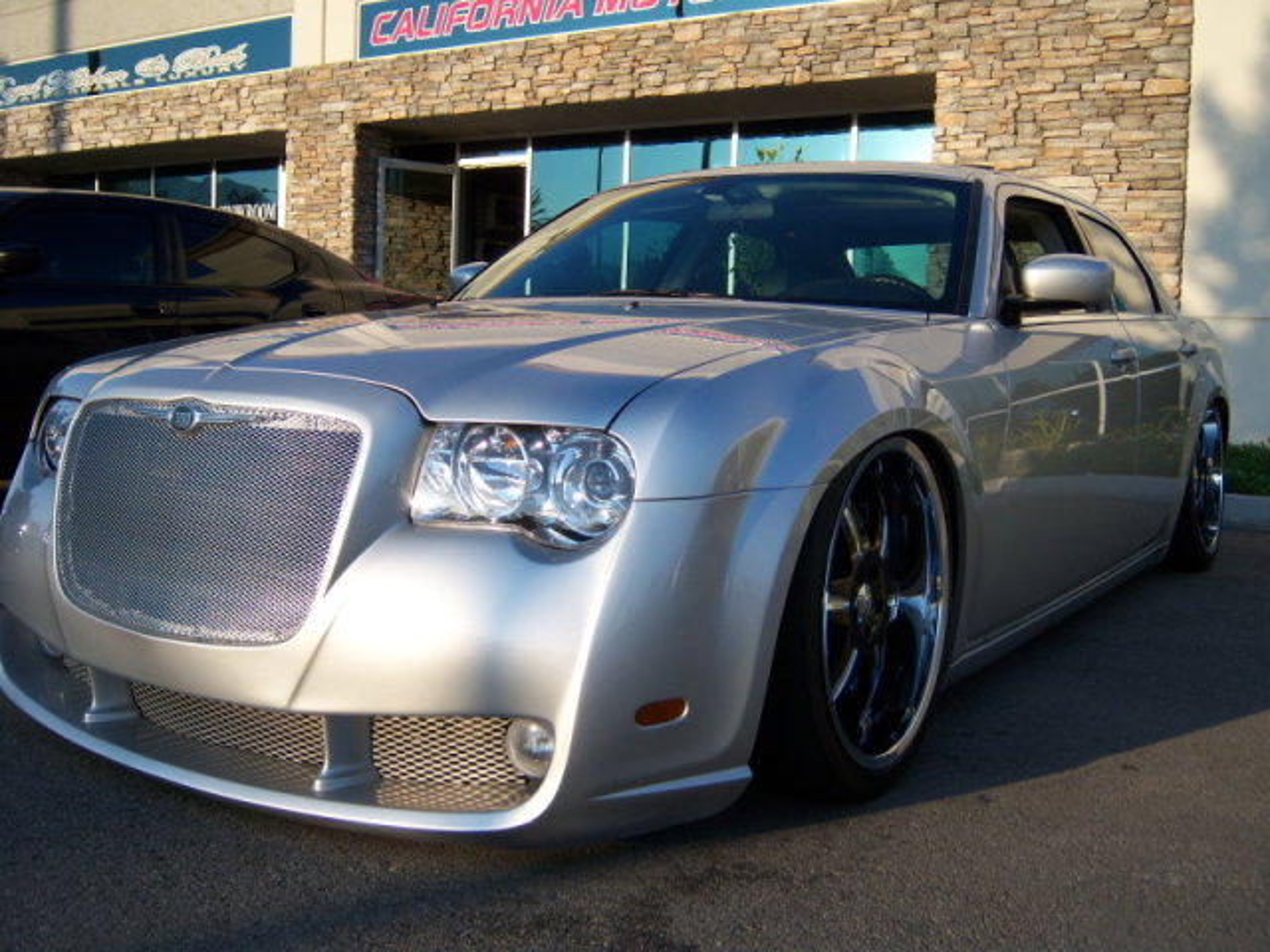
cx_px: 635
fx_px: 1321
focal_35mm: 36
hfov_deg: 51.4
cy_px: 476
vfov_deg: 39.7
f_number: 2.8
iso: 80
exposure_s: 1/640
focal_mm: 7.5
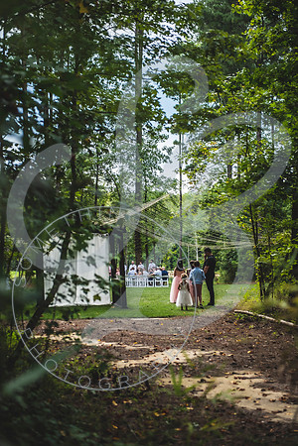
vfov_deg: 28.8
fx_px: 869
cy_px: 223
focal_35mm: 70
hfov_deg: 19.5
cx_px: 149
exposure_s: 1/125
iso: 100
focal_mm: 70
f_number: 2.8
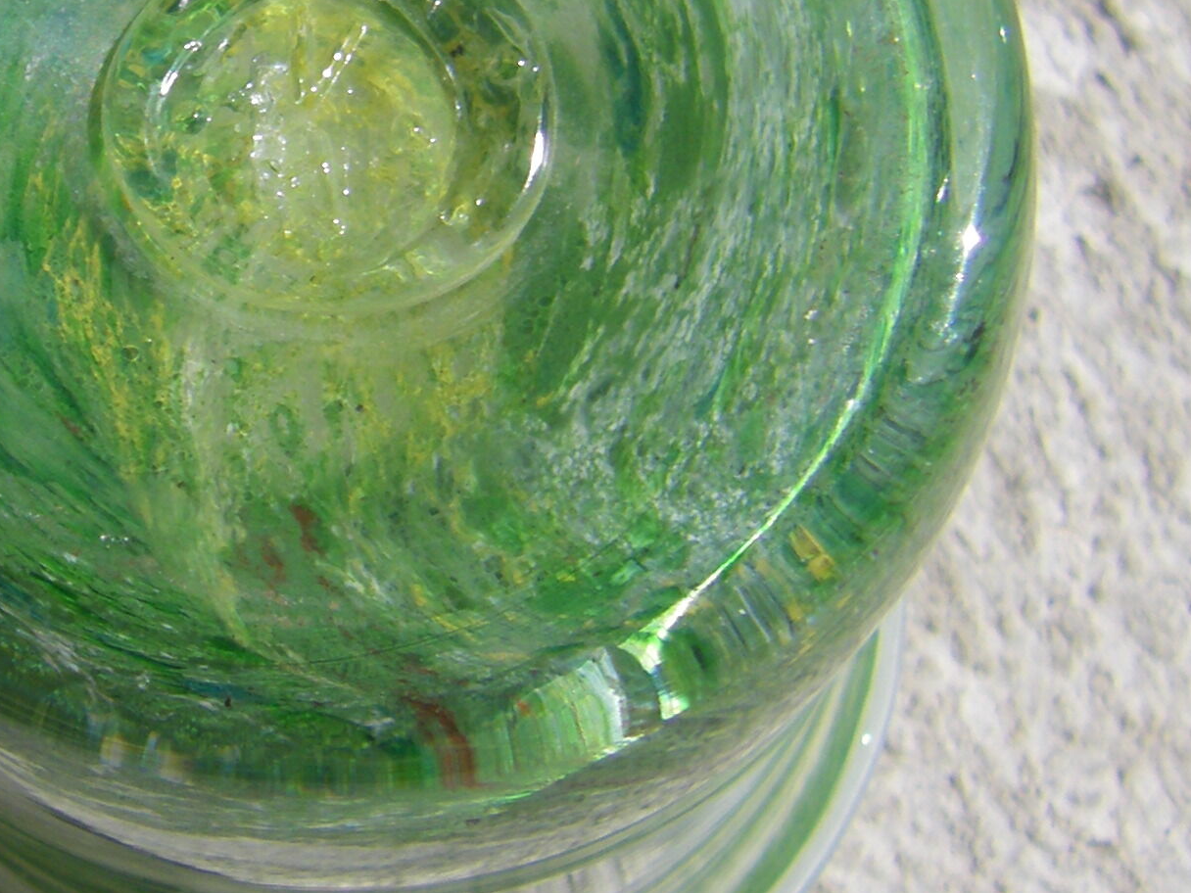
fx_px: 3509
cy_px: 304
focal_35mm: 102
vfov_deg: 14.5
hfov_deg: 19.1
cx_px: 223
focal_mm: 6.3
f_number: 7
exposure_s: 1/320
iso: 64
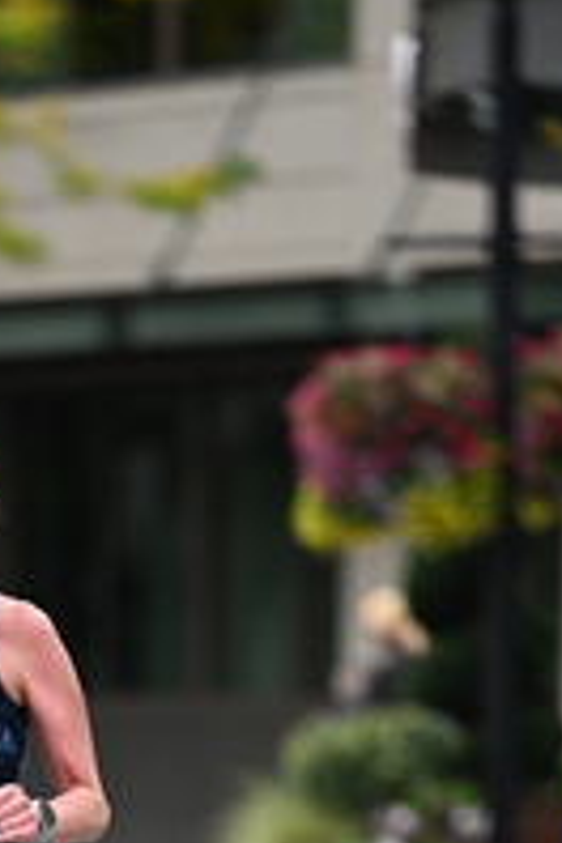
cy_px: 1128
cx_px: -104
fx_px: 13019
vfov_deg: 3.7
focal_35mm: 556
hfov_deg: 2.5
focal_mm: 200
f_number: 2.8
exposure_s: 1/5000
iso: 1600
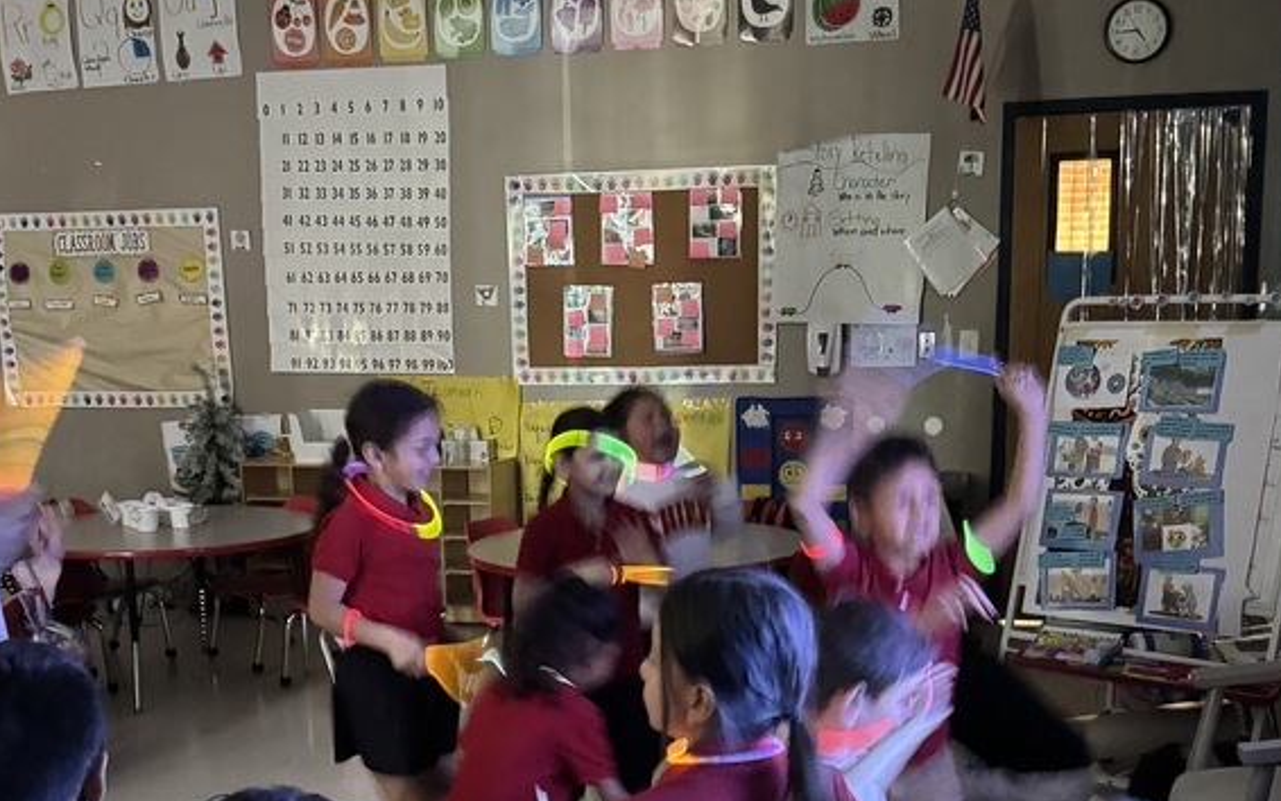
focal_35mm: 46
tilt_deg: -12.1
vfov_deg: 27.5
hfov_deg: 43.5
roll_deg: +2.3
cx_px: 627
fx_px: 1606
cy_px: 629
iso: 1600
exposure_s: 1/22
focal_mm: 6.76
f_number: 1.78
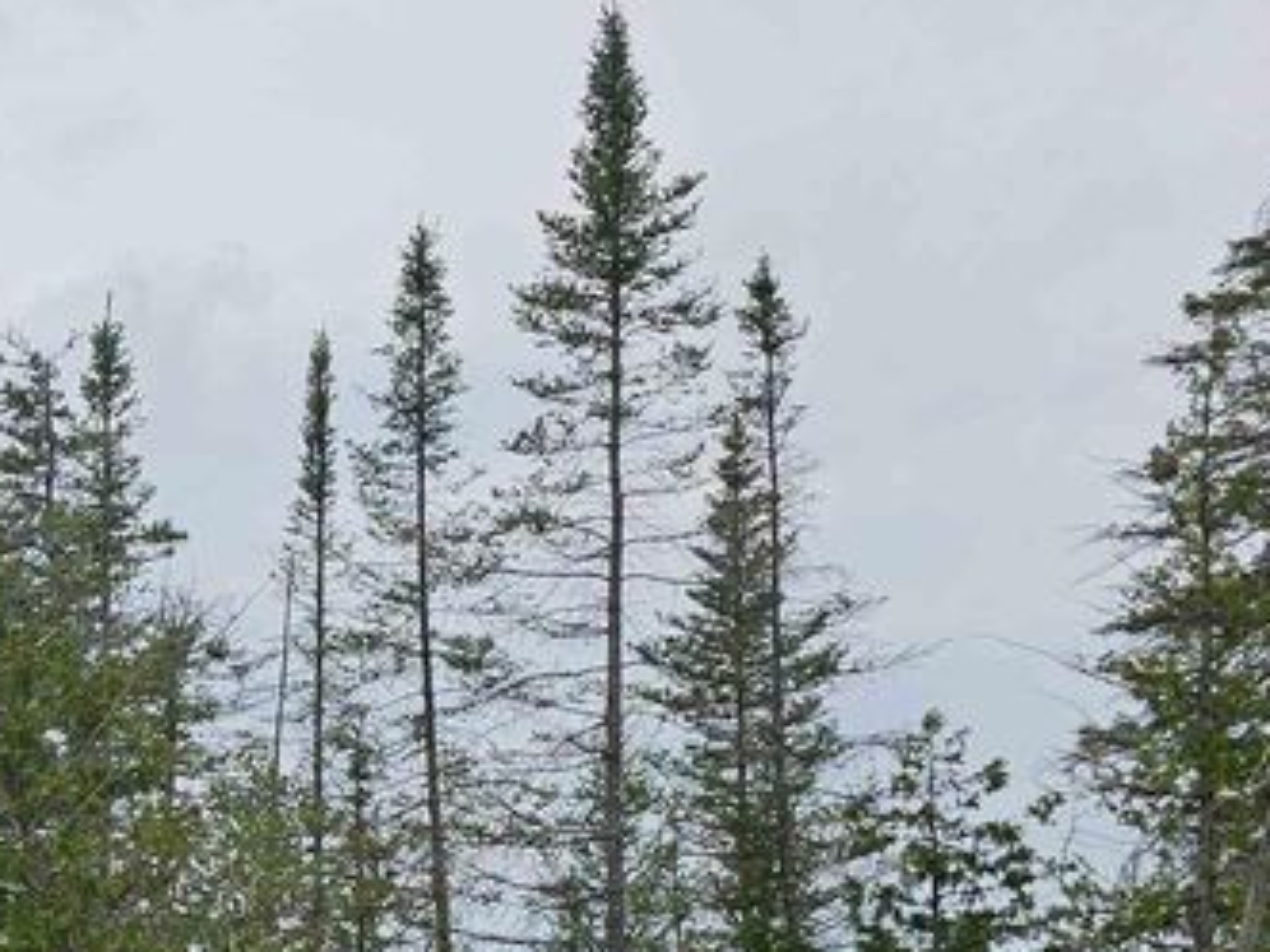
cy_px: 1189
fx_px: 2605
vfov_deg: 19.3
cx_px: -486
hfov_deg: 23.4
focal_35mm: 71
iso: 10
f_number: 1.7
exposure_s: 1/1019
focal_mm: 6.3
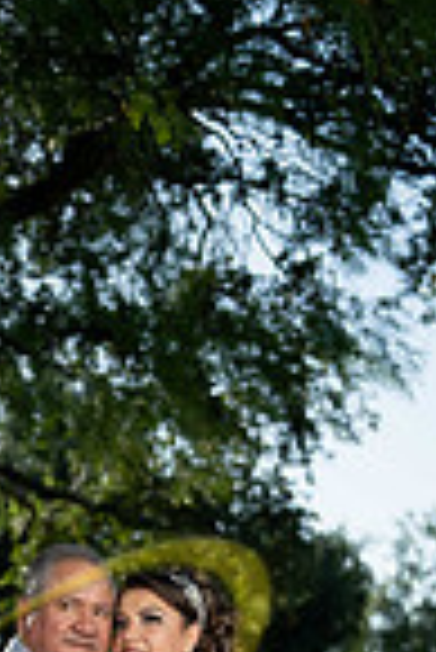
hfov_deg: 10.8
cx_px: 63
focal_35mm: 127
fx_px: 2302
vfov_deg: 15.3
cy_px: 872
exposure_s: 1/2500
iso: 200
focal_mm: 41
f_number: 2.2
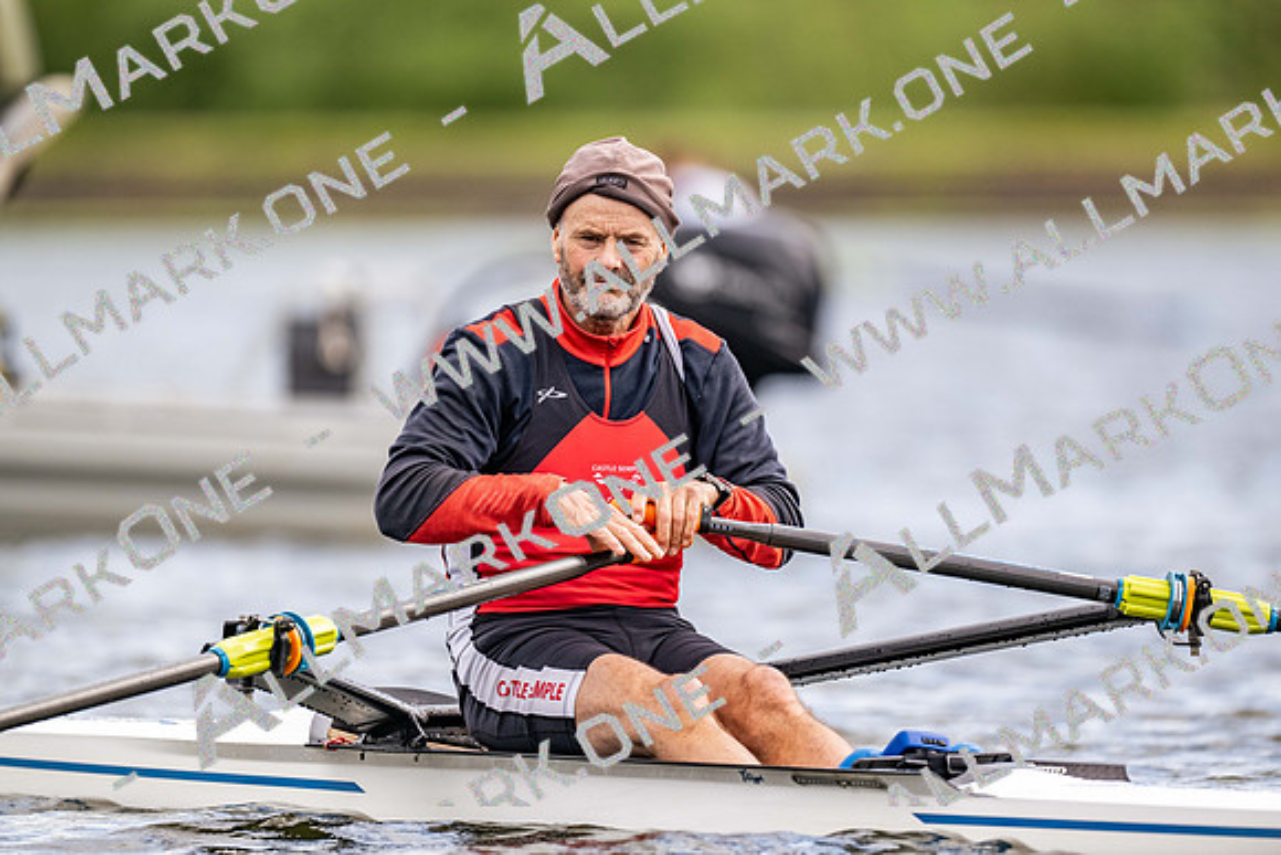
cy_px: 428
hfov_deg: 3.4
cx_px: 640
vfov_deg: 2.3
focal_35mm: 600
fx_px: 21354
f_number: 4
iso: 360
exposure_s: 1/2500
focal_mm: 600
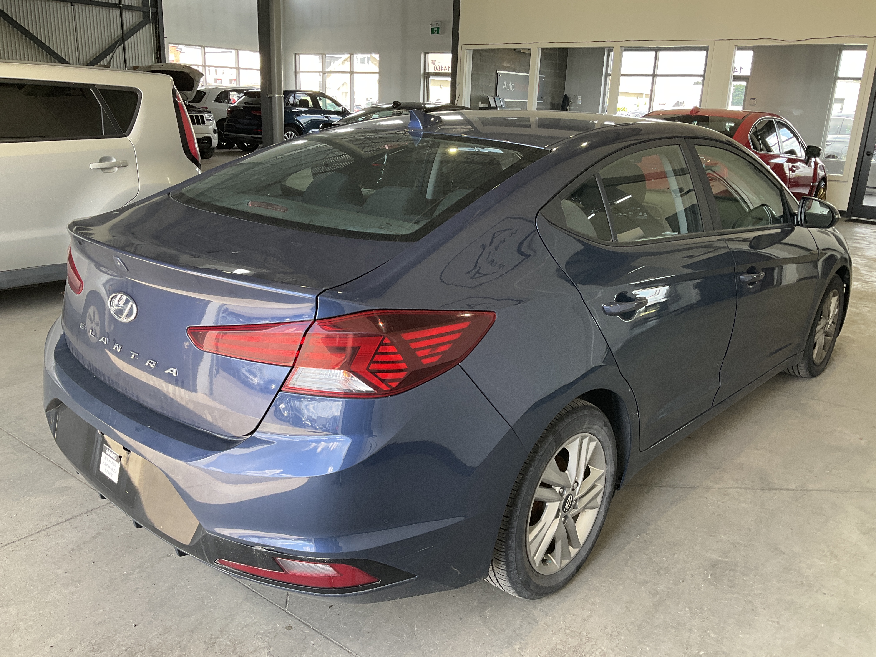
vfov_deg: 48.2
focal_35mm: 29
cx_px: 438
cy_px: 328
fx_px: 734
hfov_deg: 61.7
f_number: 1.8
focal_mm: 3
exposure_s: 1/122
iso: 40
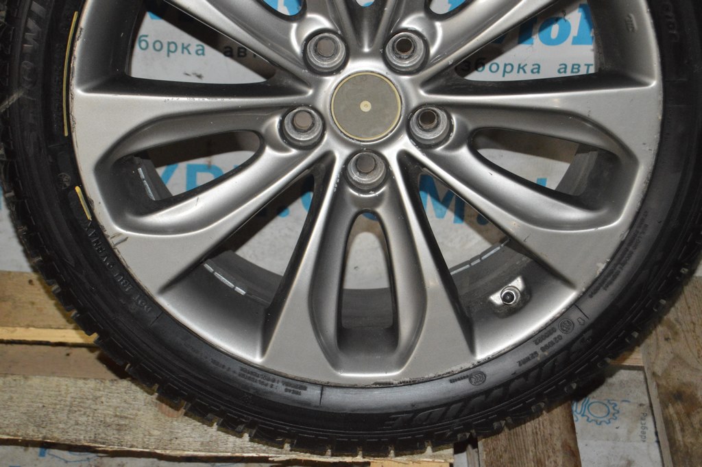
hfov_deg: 26.0
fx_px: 1520
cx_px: 351
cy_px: 234
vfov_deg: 17.5
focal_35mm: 78
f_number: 5.6
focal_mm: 52
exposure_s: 1/60
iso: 3200
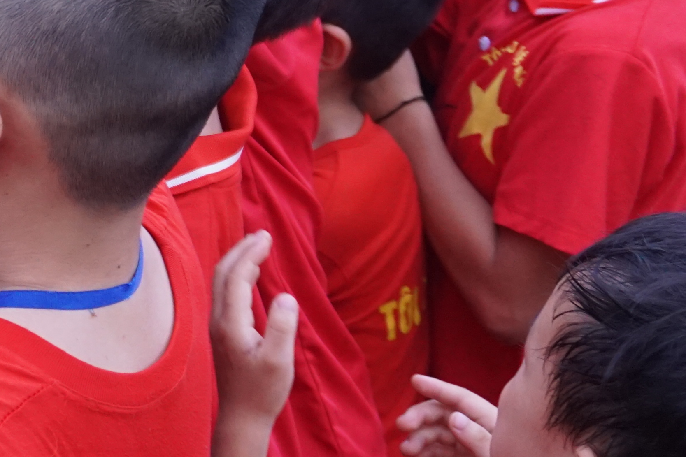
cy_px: -135
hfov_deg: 13.0
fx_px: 2778
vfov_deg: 9.3
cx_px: -465
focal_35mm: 146
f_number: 5
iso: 800
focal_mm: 27
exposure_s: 1/160
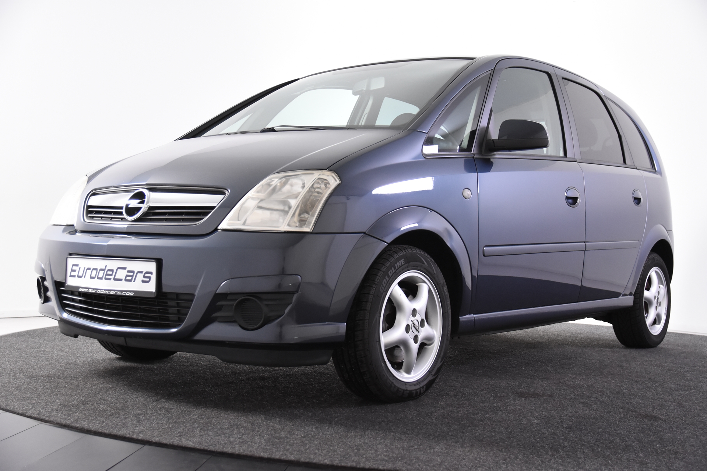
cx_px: 354
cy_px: 236
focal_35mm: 46
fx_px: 913
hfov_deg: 42.3
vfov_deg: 28.9
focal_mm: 31
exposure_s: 1/60
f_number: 4
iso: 1600
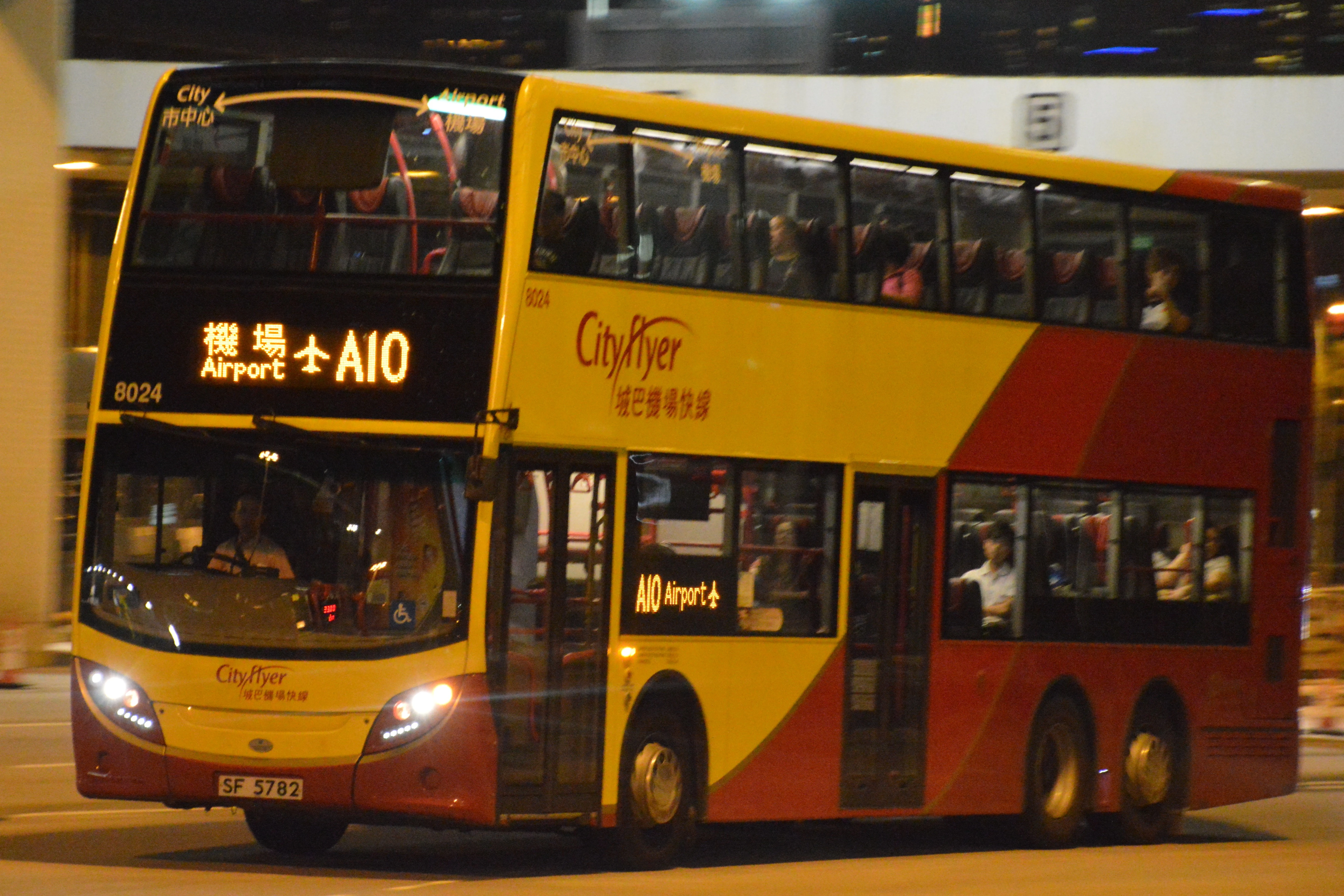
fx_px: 6719
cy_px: 448
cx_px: 672
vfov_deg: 7.6
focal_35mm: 180
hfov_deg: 11.4
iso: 6400
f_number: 8
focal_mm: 120
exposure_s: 1/60
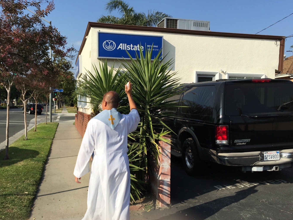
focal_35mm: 35
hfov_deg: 52.6
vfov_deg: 40.7
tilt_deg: -2.4
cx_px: 140
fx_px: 296
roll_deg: +1.2
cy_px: 120
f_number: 2.2
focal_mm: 4.15
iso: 32
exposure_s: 1/2326
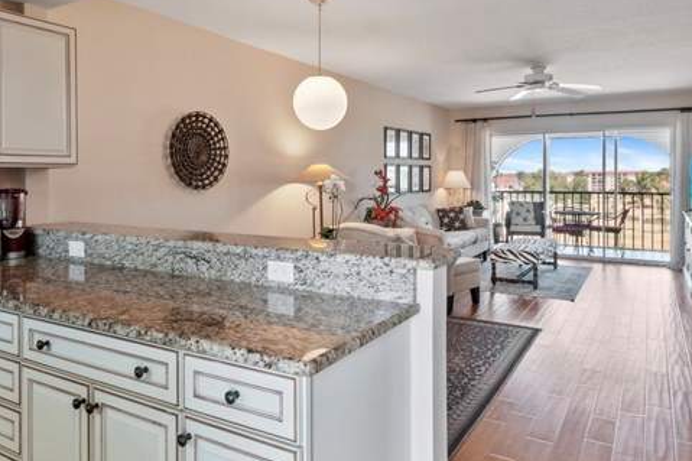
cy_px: 201
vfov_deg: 51.1
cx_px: 345
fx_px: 480
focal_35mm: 25
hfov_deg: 71.5
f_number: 8
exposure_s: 1/6
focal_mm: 10
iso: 200
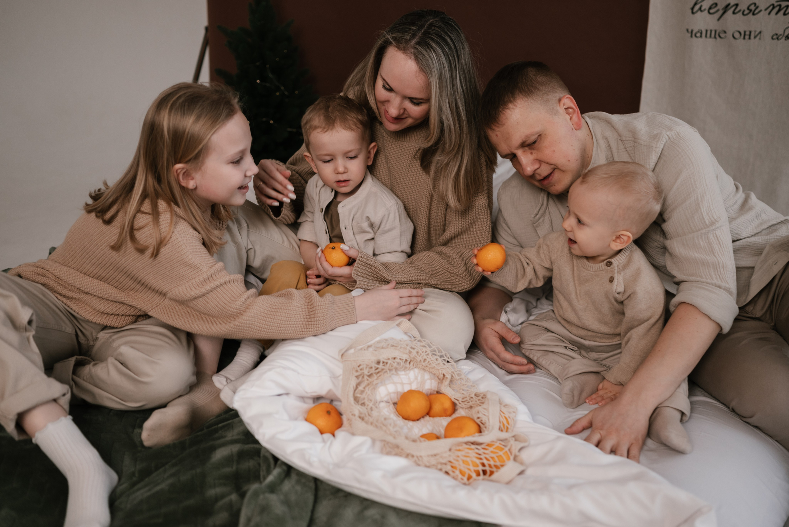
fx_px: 767
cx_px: 394
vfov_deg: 37.9
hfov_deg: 54.4
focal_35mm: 35
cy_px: 264
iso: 320
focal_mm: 35
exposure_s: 1/320
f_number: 2.2
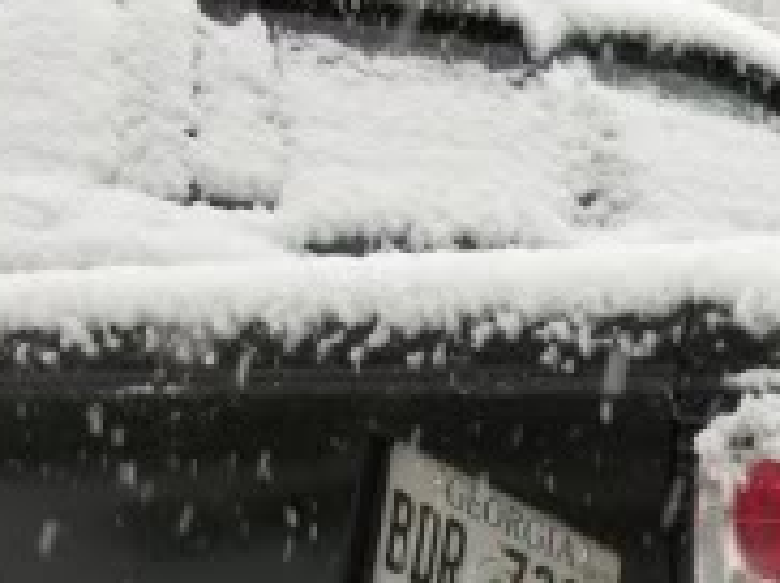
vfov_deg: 10.3
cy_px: 716
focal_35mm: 141
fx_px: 3173
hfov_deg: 13.2
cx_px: 1174
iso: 80
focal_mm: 5.7
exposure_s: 1/125
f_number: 2.9
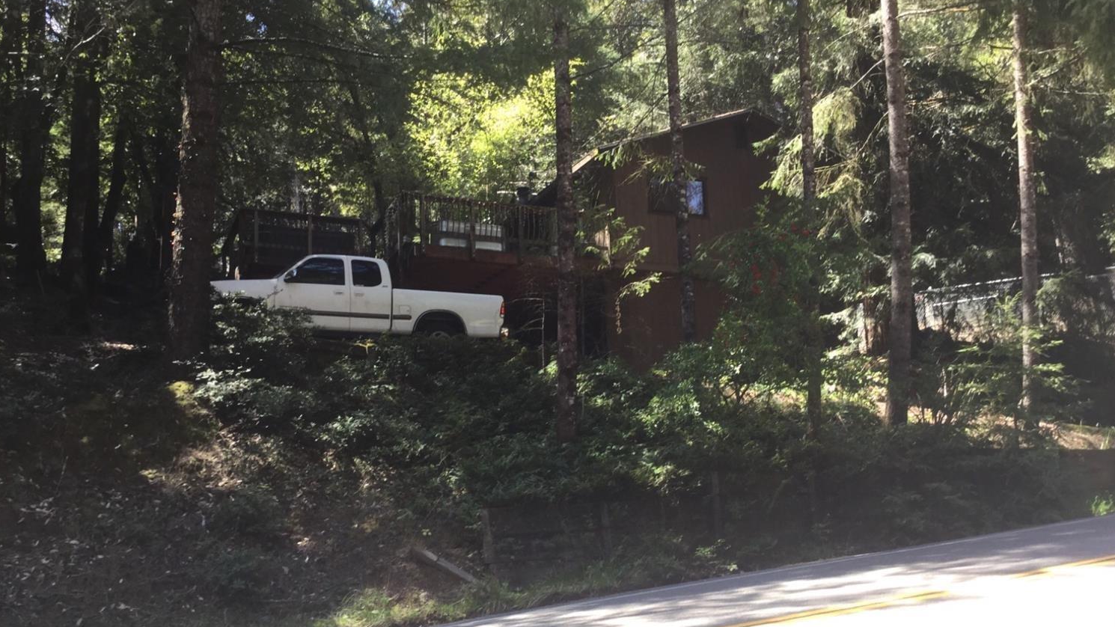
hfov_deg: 58.0
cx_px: 556
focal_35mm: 34
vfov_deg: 34.5
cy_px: 391
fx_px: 1005
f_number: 2.4
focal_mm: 3.3
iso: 32
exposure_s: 1/120
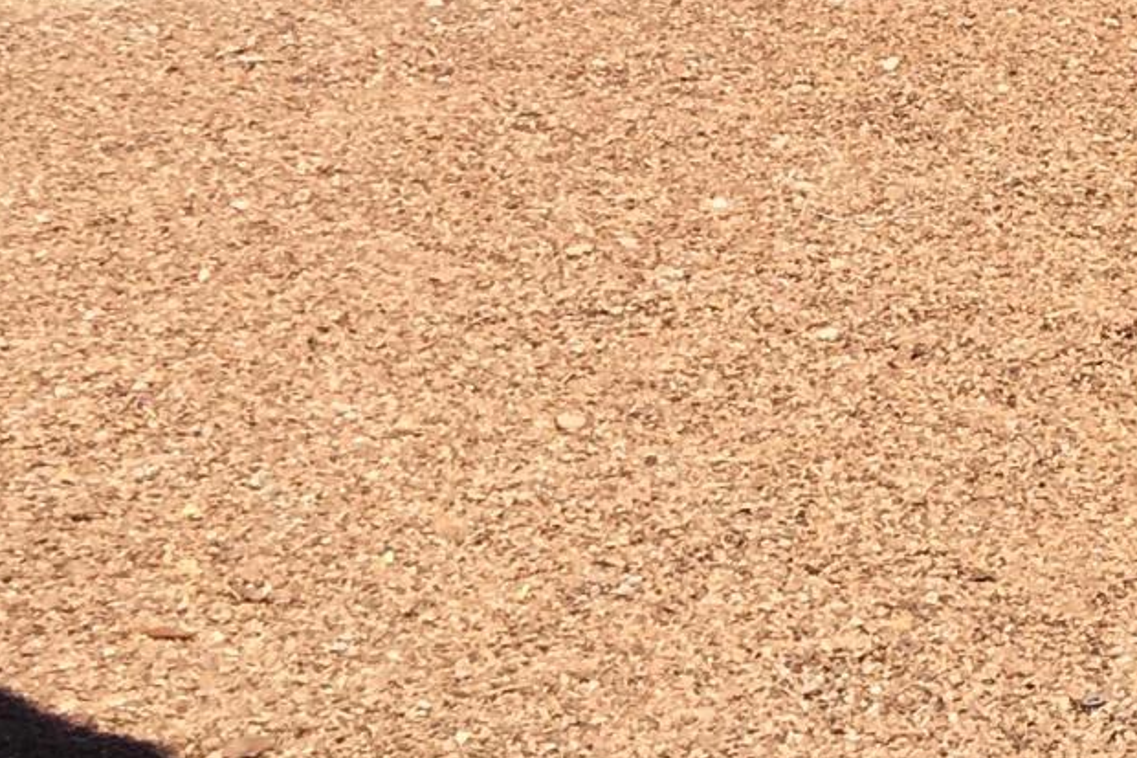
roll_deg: -1.2
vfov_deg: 9.2
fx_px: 4610
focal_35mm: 146
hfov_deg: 11.6
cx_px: 2701
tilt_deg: -4.8
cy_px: -297
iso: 25
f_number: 2.2
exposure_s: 1/1350
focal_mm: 4.15
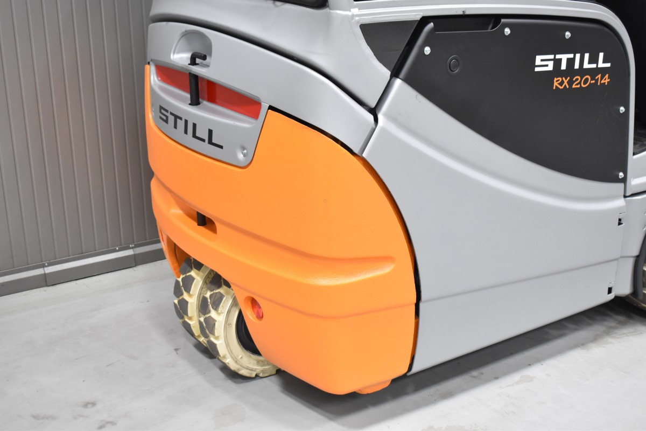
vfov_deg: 28.9
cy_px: 216
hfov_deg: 42.3
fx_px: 834
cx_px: 323
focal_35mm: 46
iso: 1600
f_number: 4.5
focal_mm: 31
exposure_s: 1/50
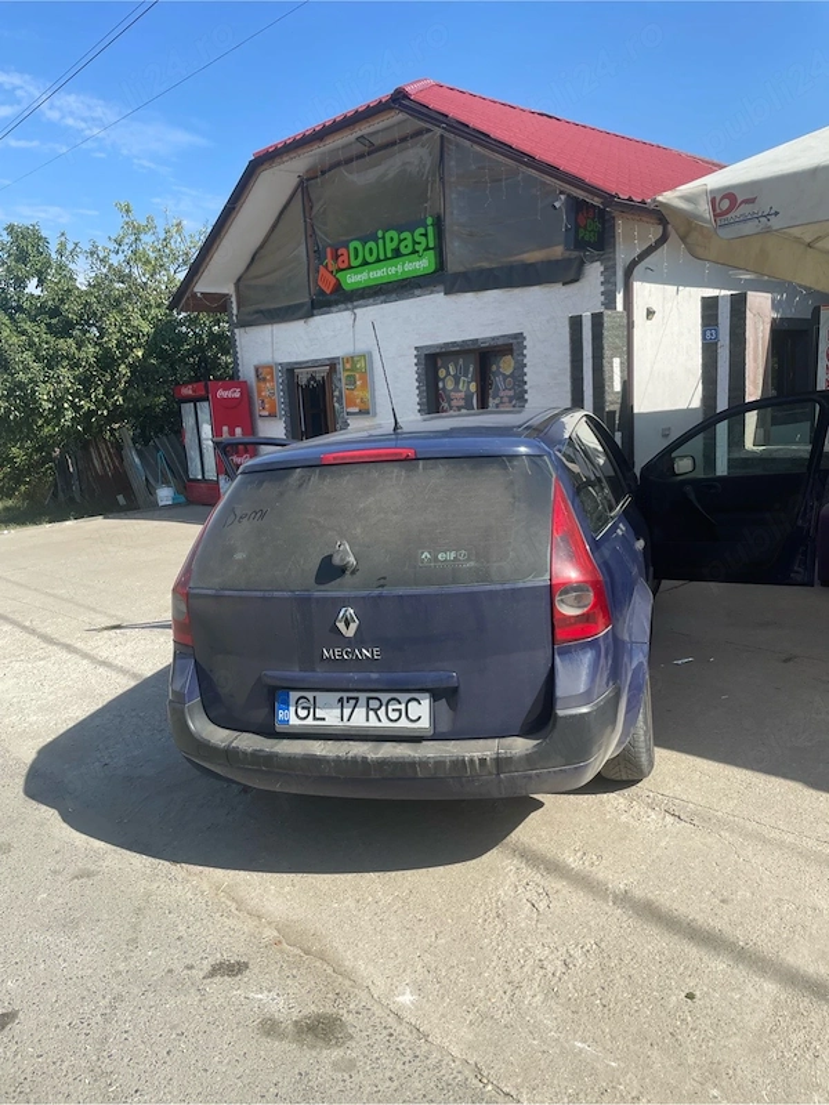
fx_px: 830
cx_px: 414
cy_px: 552
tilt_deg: -7.3
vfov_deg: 67.3
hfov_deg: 53.1
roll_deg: +4.4
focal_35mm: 26
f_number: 1.6
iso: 32
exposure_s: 1/2212
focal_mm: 4.2
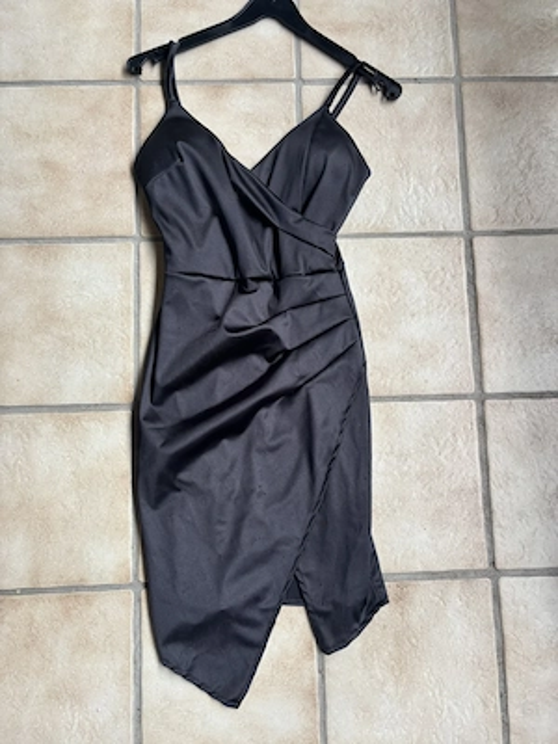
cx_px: 279
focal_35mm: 26
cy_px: 372
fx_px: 559
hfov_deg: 53.1
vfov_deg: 67.3
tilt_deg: -82.6
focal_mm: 5.96
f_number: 1.6
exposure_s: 1/301
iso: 50
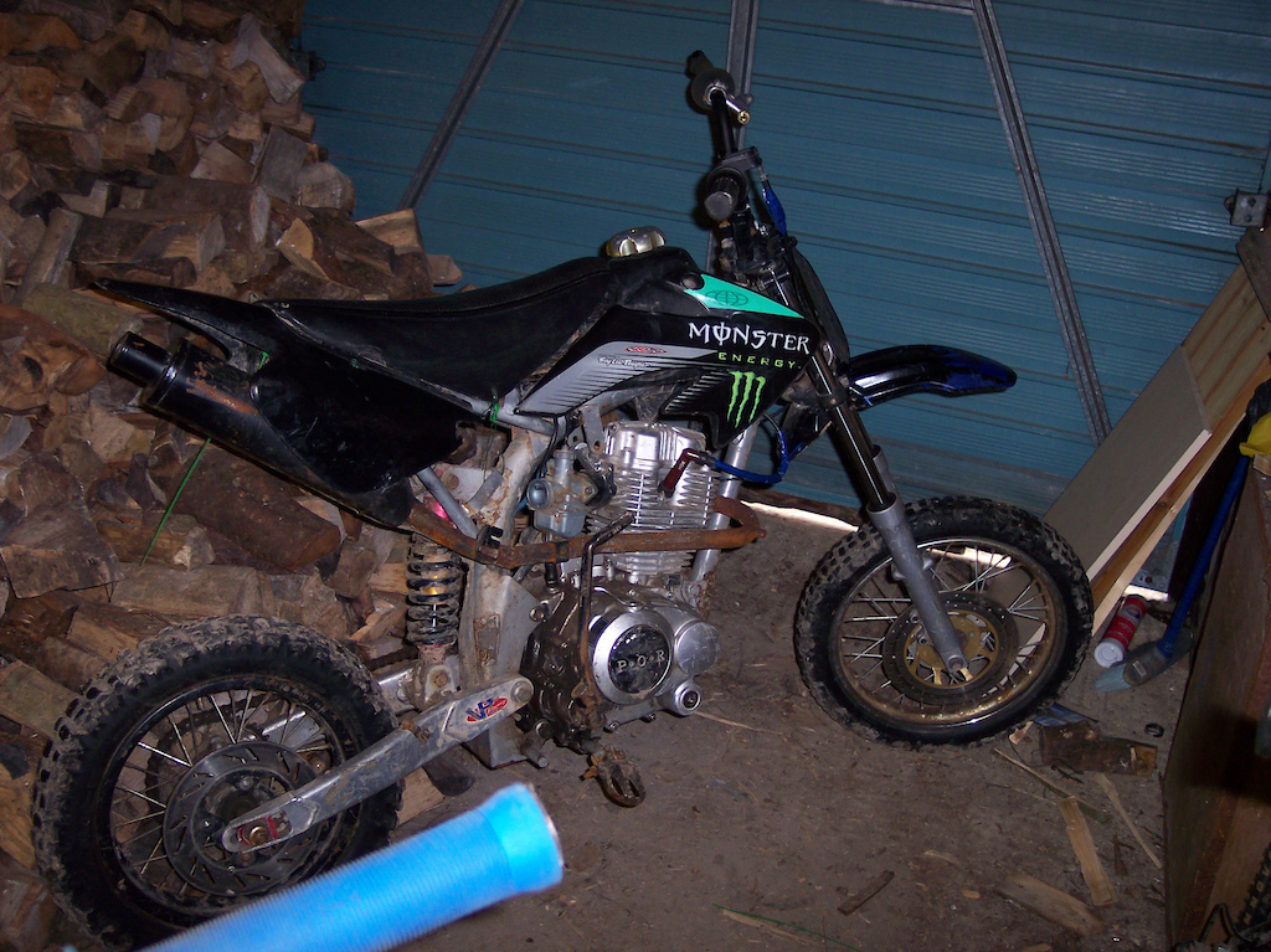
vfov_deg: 37.7
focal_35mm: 38
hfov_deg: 49.0
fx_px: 1395
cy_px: 476
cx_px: 636
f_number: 2.8
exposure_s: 1/30
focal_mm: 8
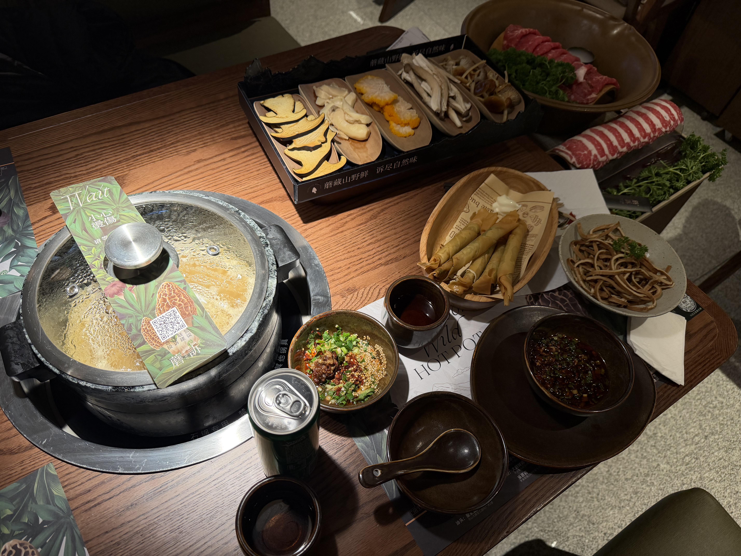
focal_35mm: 24
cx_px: 370
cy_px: 278
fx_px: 514
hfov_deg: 71.6
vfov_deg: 56.8
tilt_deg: -54.5
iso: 160
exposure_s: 1/138
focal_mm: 6.76
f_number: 1.78
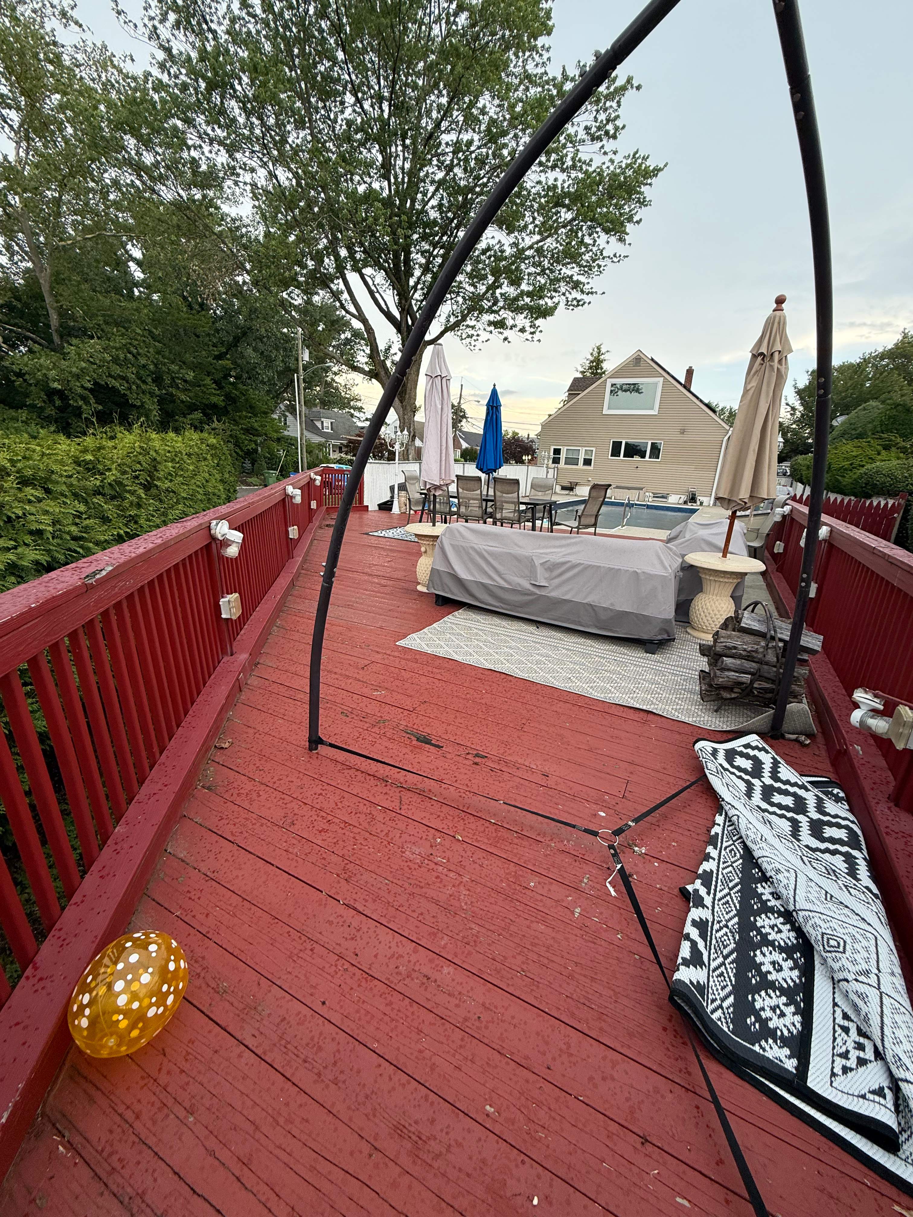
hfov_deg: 85.7
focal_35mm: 14
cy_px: 608
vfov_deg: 102.1
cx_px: 456
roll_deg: -4.7
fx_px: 492
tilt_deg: -15.5
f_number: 2.2
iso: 64
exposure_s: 1/132
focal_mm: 2.22
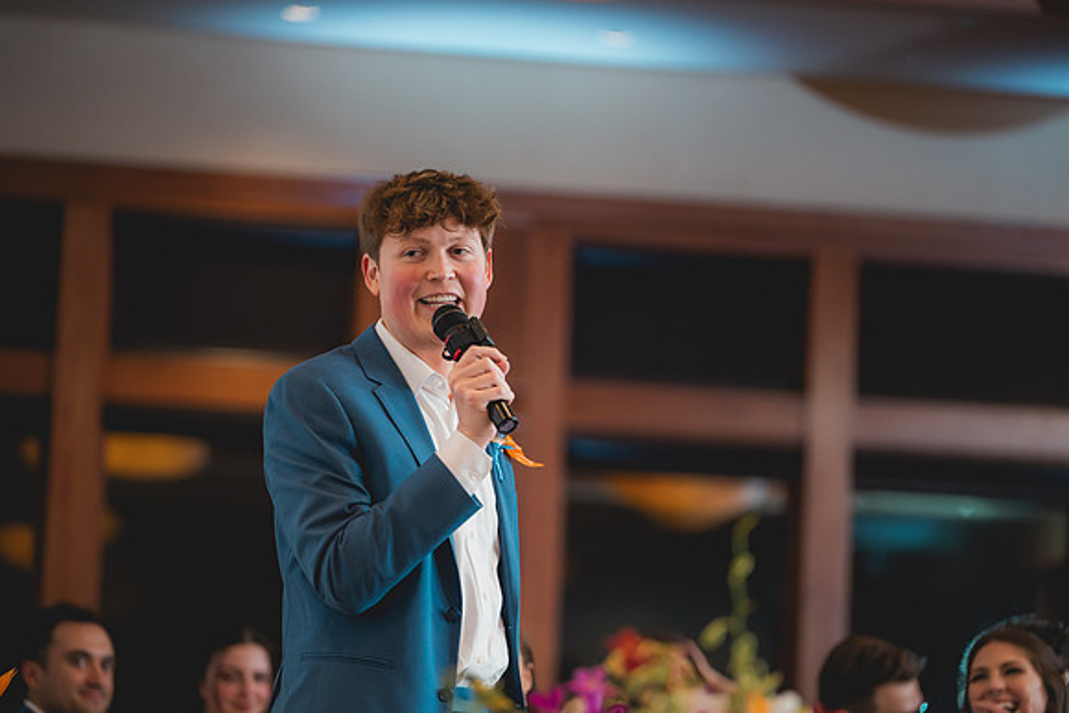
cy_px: 356
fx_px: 4099
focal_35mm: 138
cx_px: 534
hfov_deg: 14.9
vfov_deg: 9.9
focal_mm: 138
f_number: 2.8
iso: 1000
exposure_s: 1/250
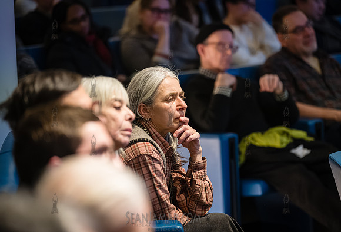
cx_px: 184
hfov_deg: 12.7
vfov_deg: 8.6
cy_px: 109
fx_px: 1534
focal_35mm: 161
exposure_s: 1/125
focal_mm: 150
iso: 8000
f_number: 2.8
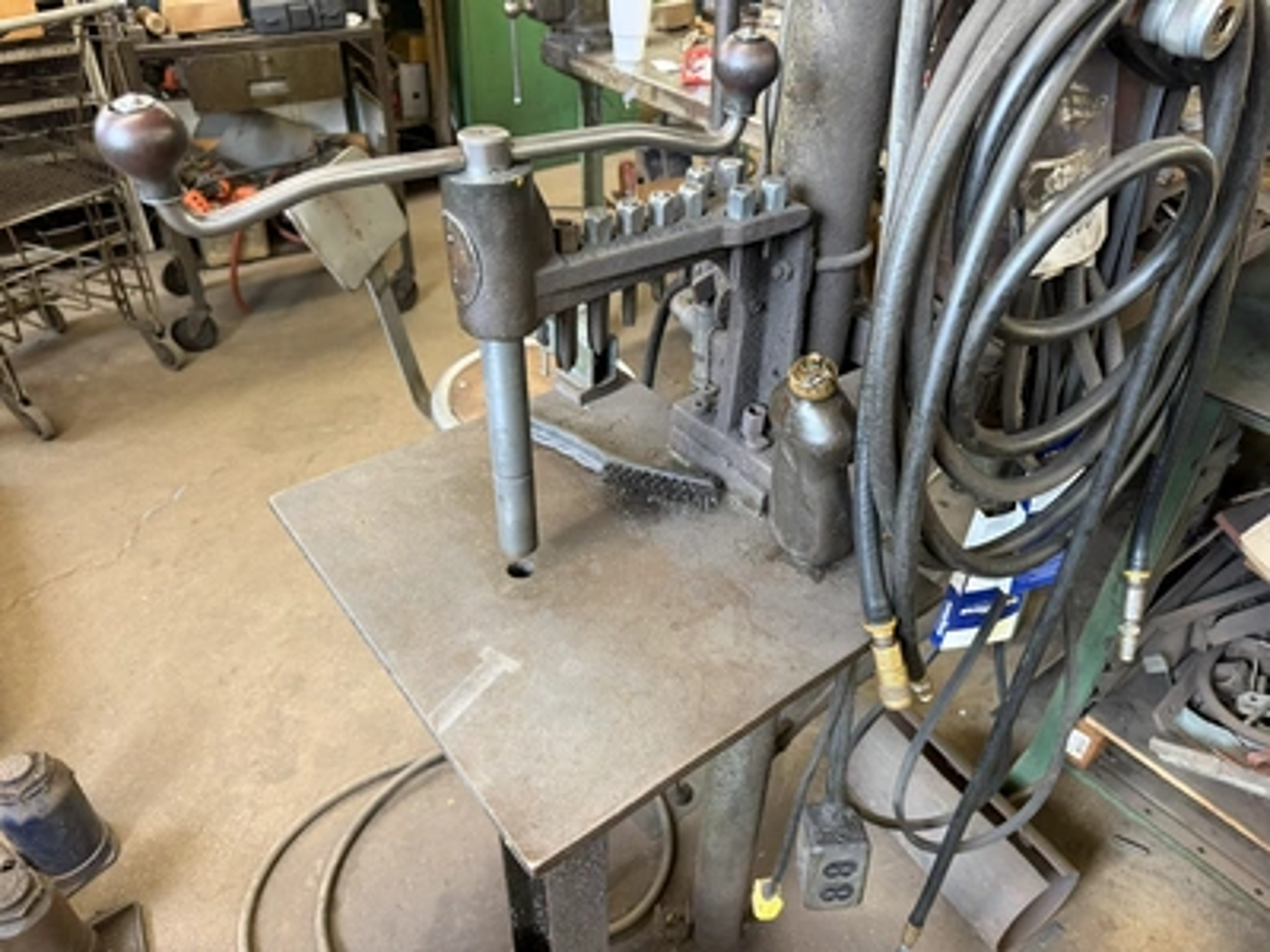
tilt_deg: -37.9
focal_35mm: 24
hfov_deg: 71.6
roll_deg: -0.9
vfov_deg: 56.8
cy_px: 476
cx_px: 635
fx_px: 881
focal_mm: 6.76
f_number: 1.78
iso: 400
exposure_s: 1/60
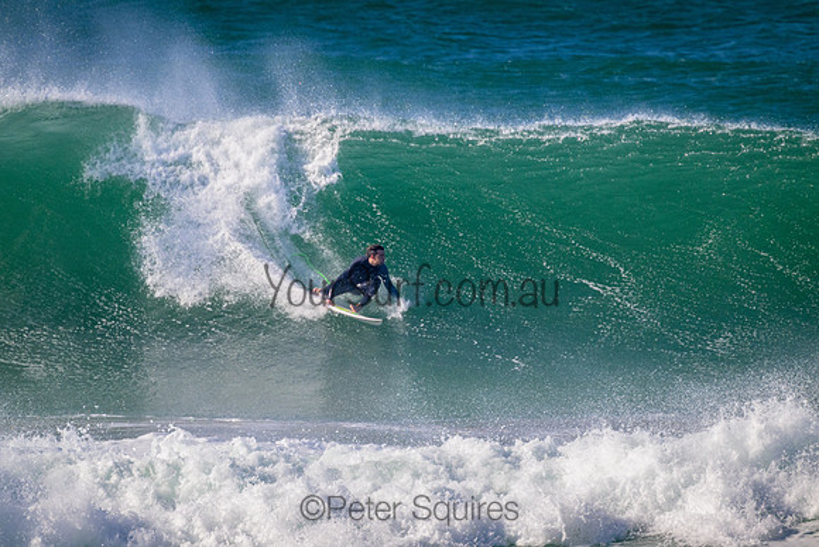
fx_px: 18203
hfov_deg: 2.6
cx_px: 410
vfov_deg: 1.7
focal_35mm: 800
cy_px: 274
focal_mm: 800
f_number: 11
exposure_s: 1/2000
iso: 1800
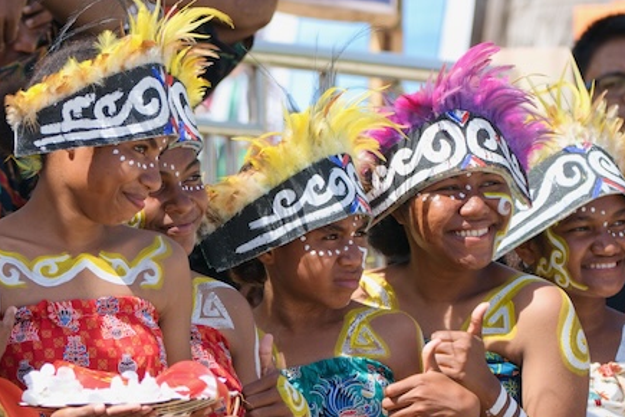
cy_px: 315
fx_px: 10069
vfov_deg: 2.4
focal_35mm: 580
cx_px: 130
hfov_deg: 3.6
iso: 400
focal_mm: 220
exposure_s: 1/1000
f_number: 5.3
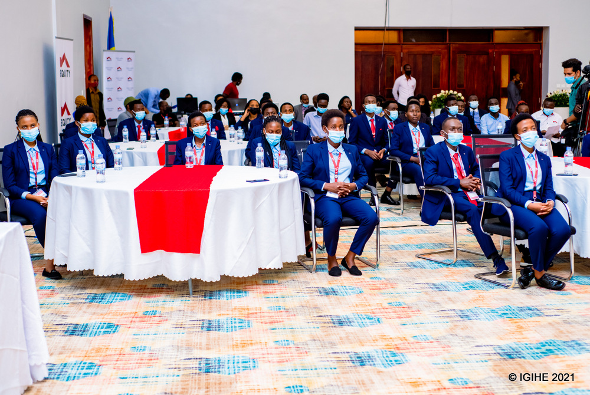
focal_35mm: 53
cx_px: 306
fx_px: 869
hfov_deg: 37.5
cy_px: 198
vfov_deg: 25.6
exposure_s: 1/125
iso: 1000
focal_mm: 50
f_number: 2.8
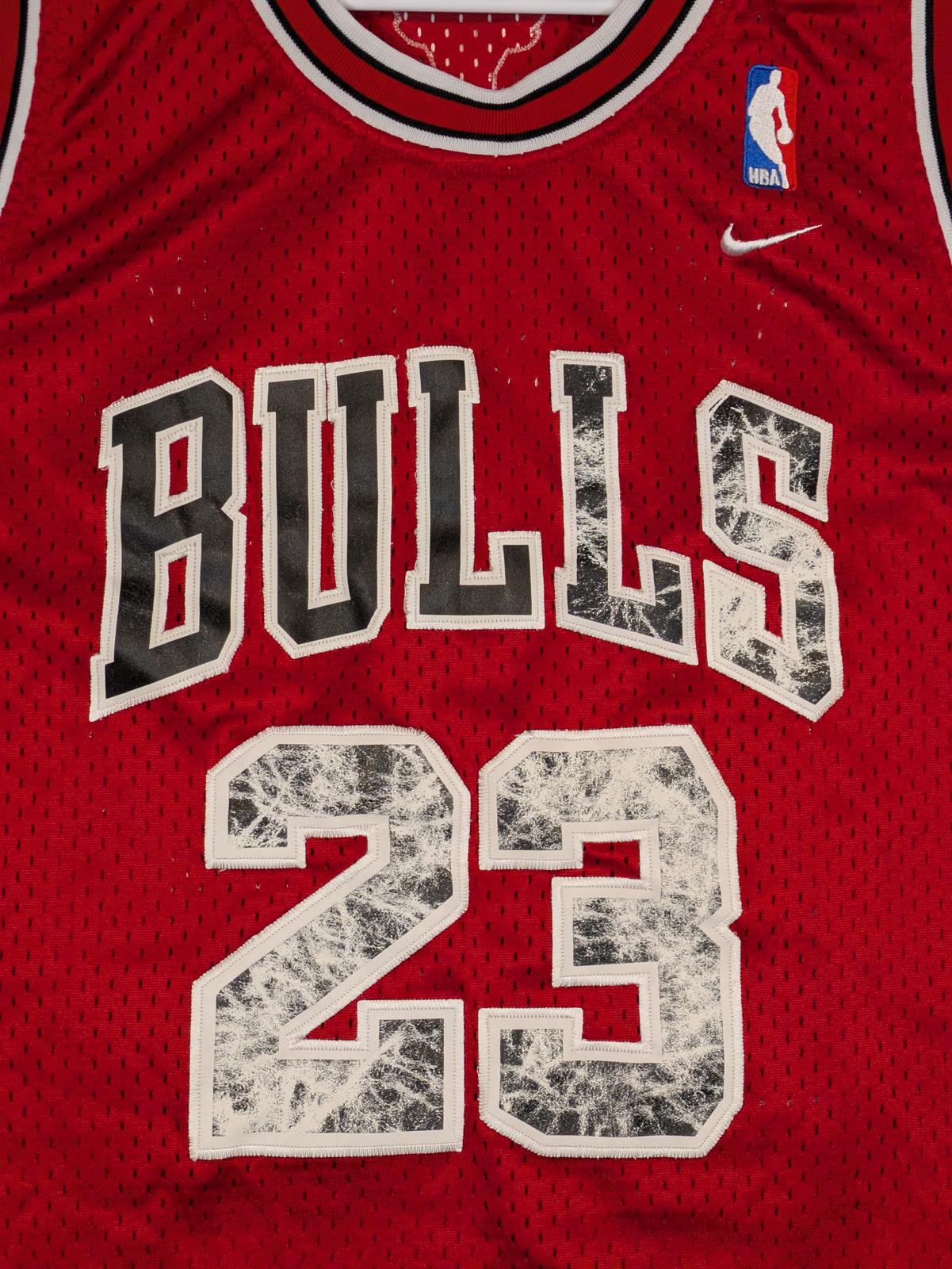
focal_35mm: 51
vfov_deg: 37.5
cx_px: 476
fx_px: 1869
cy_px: 634
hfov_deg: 28.6
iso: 203
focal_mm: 5.43
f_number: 1.89
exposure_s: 1/120
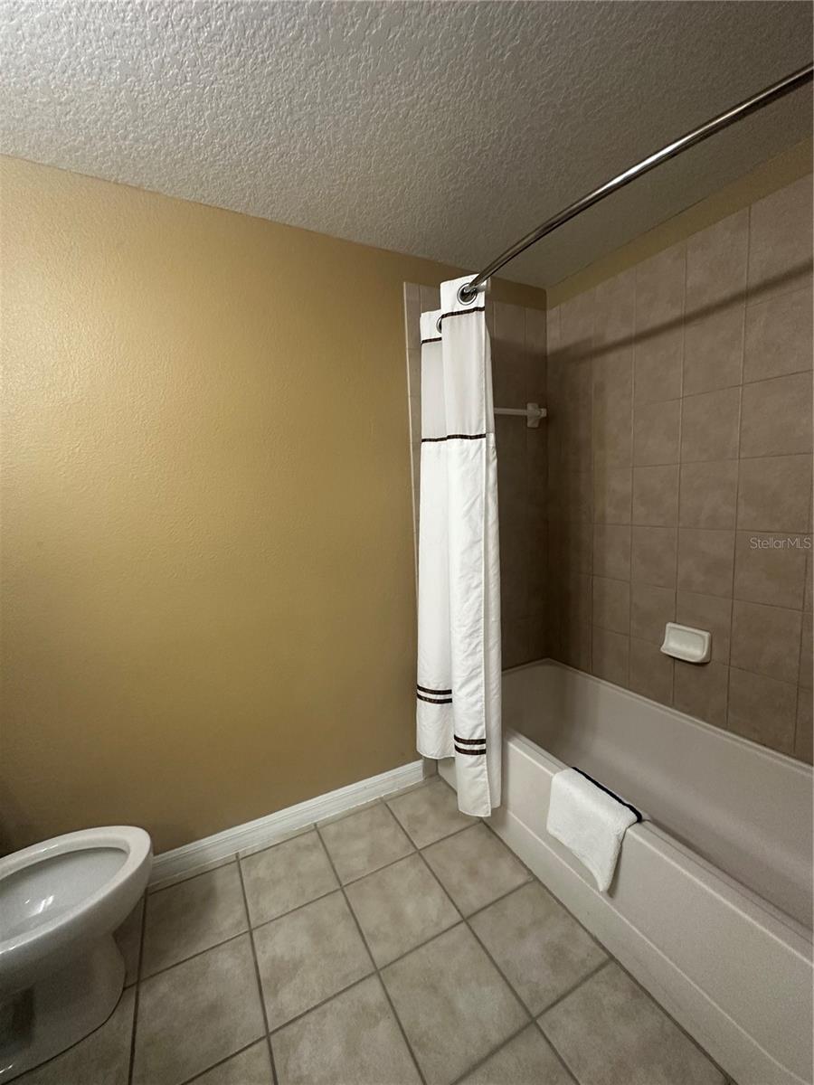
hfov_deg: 85.7
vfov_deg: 102.1
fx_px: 439
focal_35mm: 14
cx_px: 407
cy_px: 542
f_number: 2.2
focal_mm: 2.22
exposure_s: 1/120
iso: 250
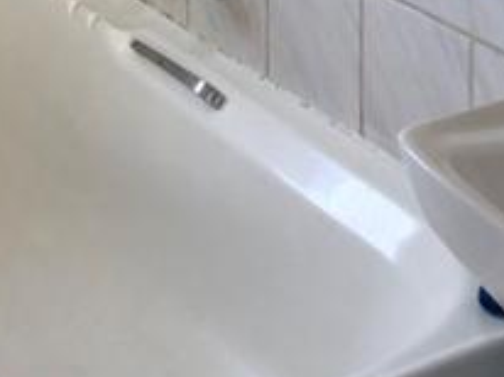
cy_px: -575
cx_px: 39
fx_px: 1585
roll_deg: -0.1
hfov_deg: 17.8
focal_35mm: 109
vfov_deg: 11.0
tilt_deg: -1.0
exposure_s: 1/25
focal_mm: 4
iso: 32
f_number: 1.8
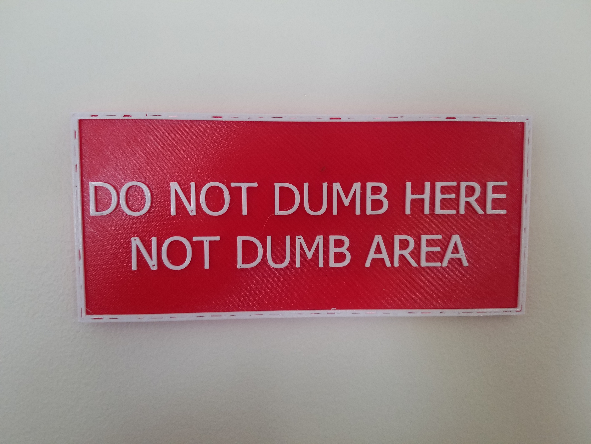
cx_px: 296
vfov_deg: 53.1
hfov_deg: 67.3
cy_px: 222
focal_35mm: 26
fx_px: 444
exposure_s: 1/14
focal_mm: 4.2
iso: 200
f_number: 1.7
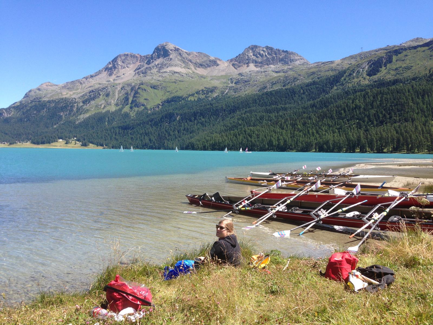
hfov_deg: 55.4
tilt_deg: -3.9
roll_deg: -0.6
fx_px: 413
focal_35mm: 33
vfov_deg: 42.9
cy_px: 162
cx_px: 216
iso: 50
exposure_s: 1/786
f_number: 2.4
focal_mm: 4.12
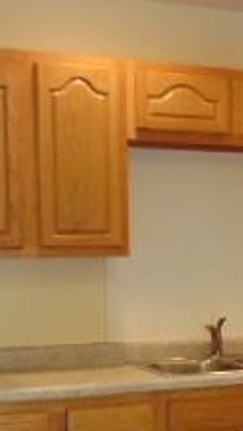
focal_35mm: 80
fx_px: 914
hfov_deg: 14.6
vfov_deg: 26.0
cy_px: 344
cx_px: 298
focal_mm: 4.5
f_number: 3
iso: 250
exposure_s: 1/30
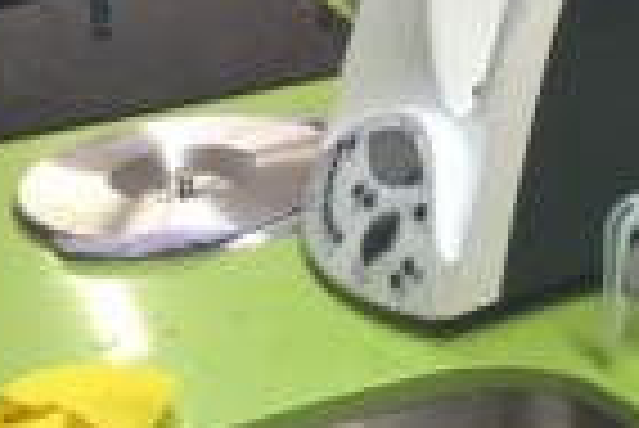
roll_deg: +3.0
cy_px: -230
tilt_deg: -7.5
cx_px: 580
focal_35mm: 95
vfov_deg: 13.5
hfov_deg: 21.0
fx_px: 1688
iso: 64
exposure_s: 1/33
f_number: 2.2
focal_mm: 4.15
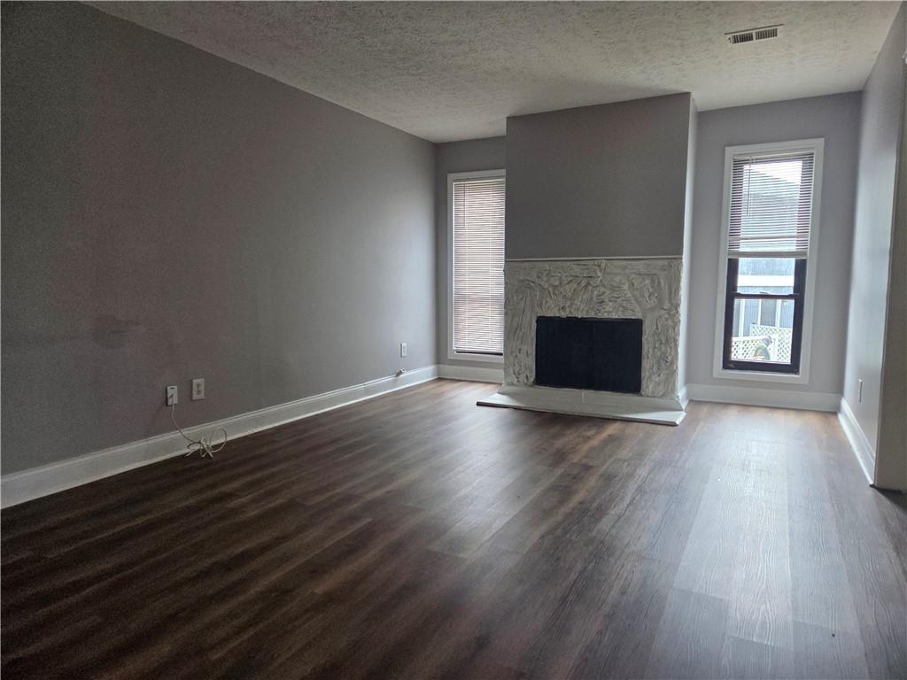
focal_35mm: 23
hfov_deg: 73.9
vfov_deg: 58.9
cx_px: 454
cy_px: 340
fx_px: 603
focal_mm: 5.4
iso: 200
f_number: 1.8
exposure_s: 1/180
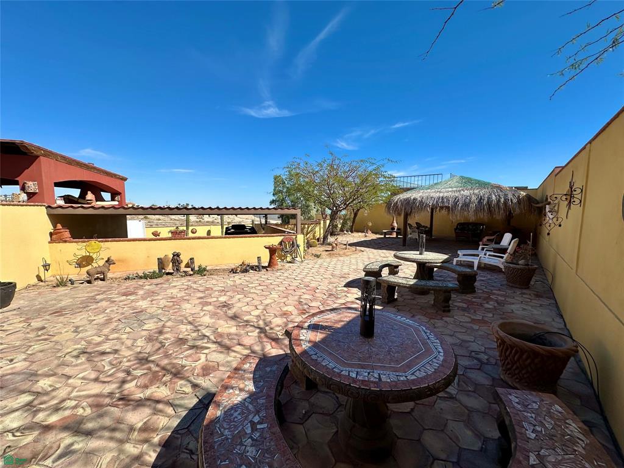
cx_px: 312
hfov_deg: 102.1
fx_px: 252
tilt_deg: -6.0
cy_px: 234
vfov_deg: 85.7
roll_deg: -0.4
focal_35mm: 14
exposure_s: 1/2959
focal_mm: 2.22
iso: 50
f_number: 2.2
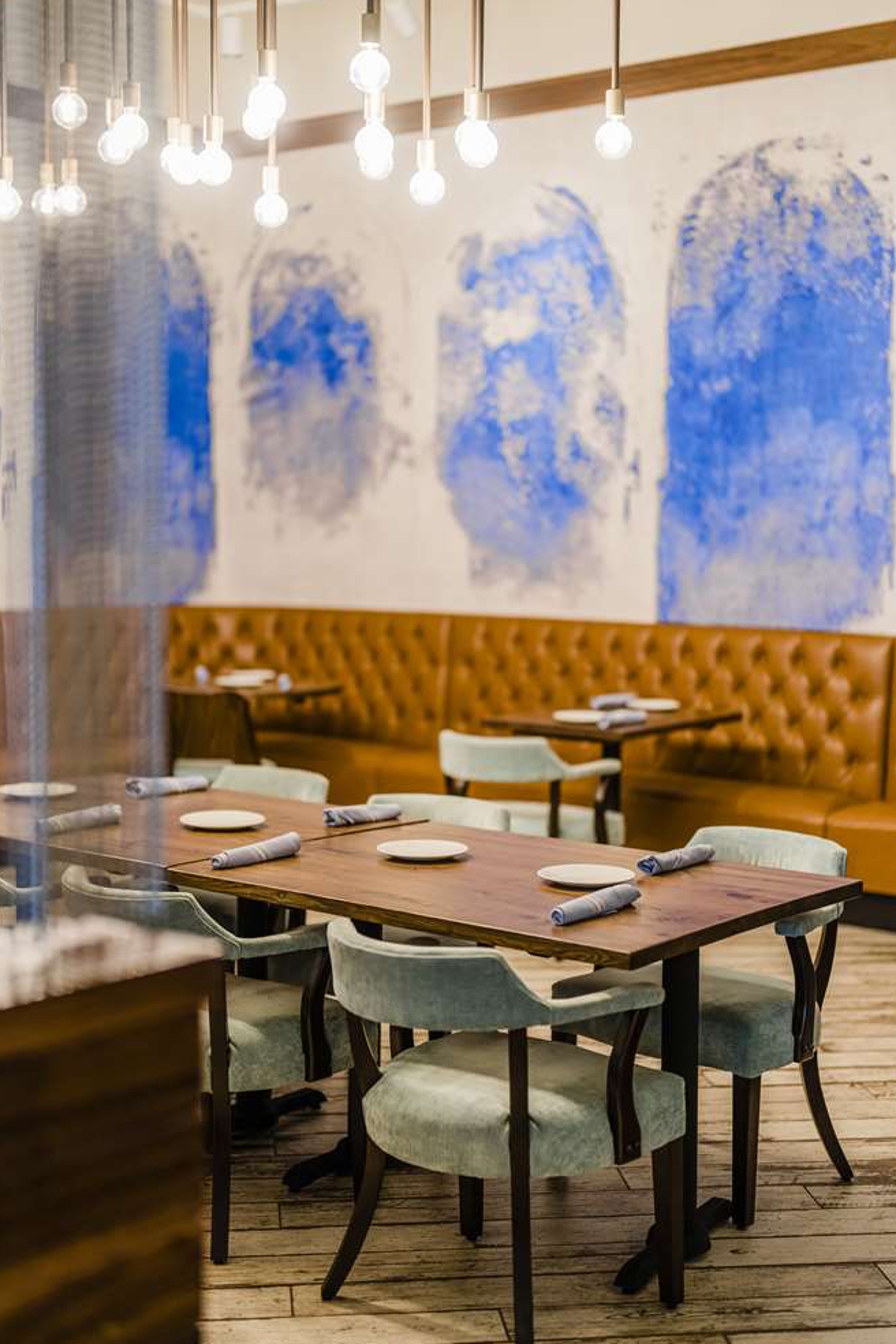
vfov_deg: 38.2
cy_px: 695
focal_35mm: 52
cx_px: 438
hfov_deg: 26.0
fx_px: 1941
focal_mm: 50
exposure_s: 1/125
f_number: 1.2
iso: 200
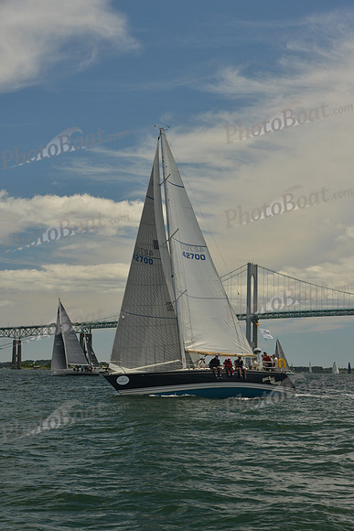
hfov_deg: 18.2
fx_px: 1106
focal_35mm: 75
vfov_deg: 27.0
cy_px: 266
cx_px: 177
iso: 400
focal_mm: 75
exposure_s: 1/800
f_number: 8
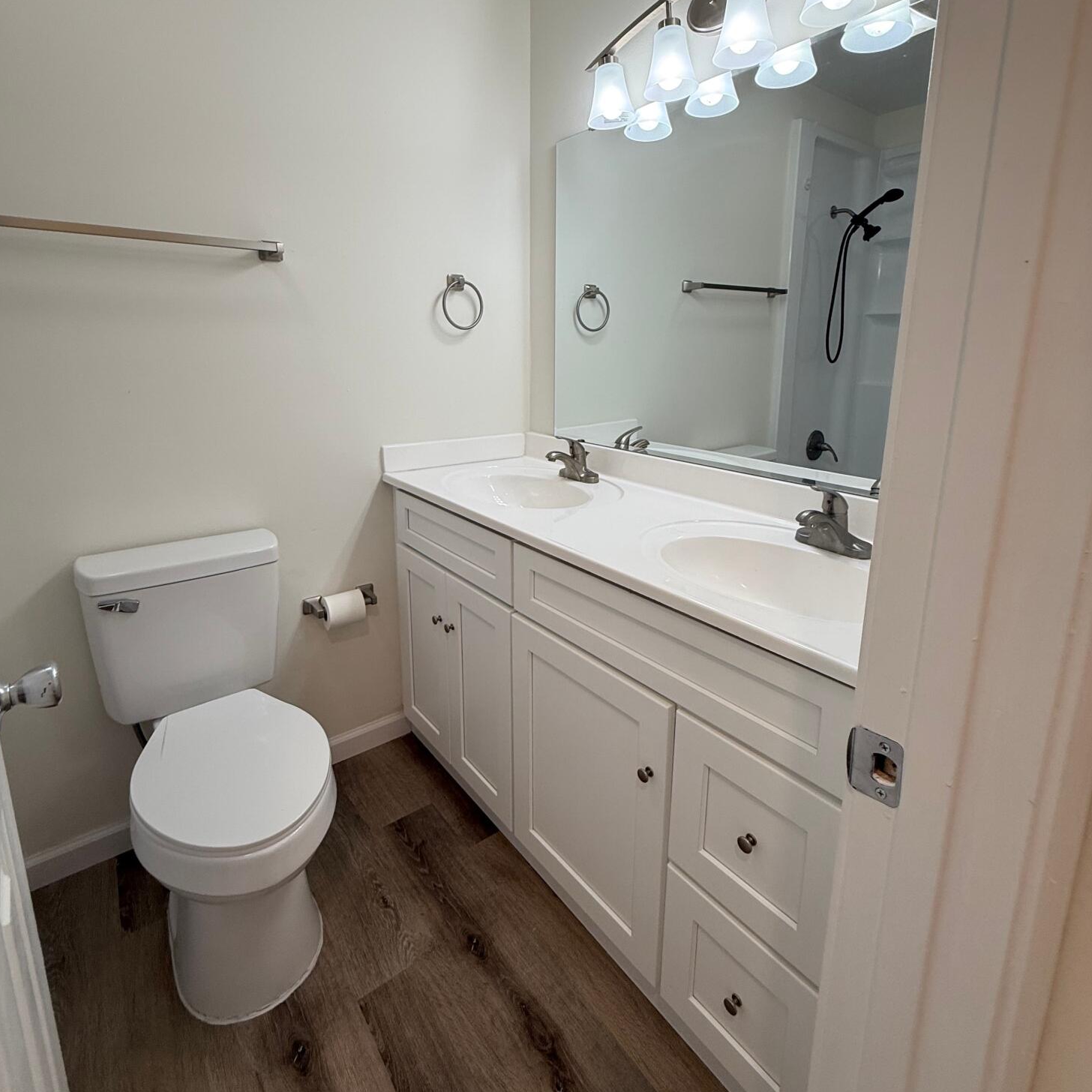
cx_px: 532
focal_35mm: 17
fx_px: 607
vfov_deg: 83.5
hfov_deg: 84.0
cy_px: 470
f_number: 2.2
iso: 80
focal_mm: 2.22
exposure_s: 1/120
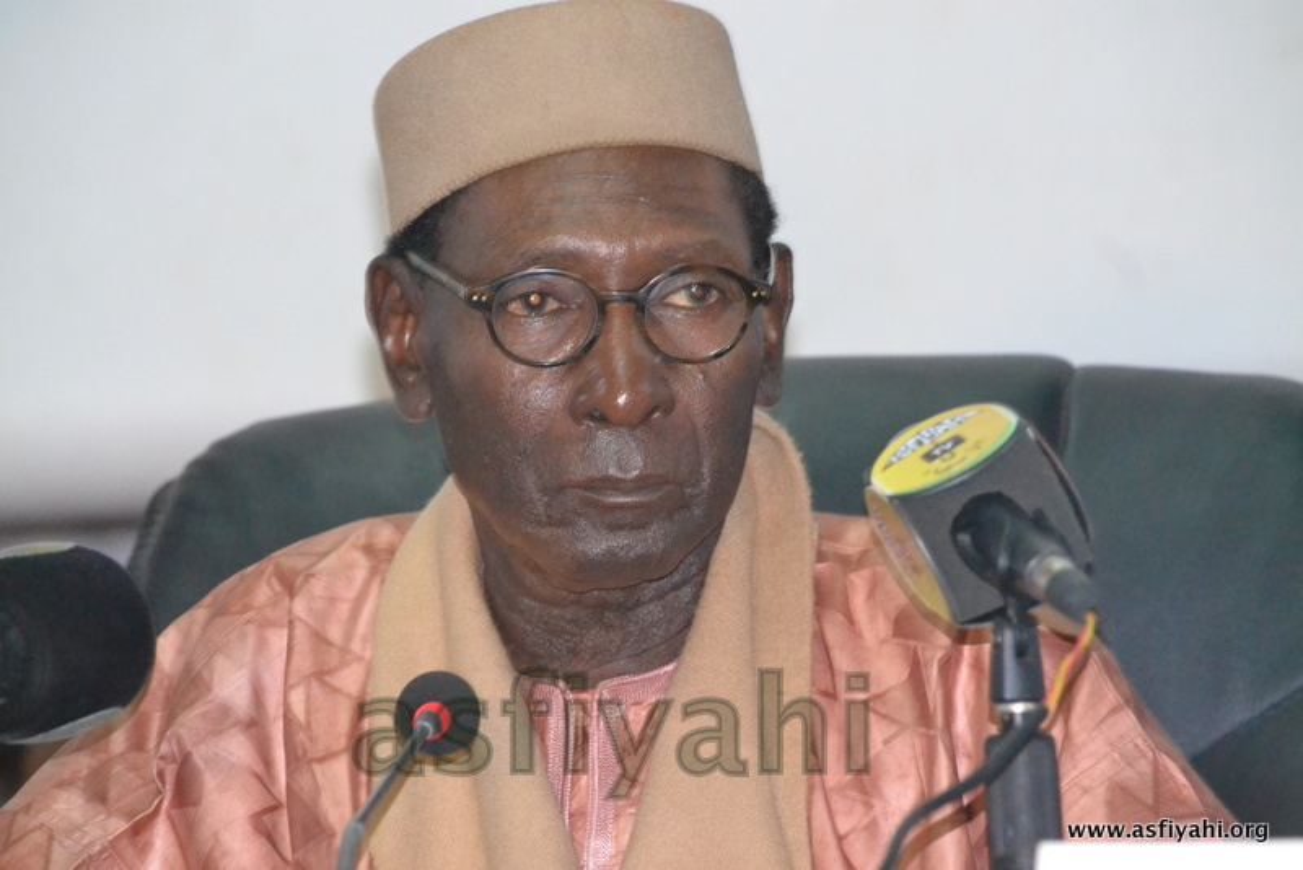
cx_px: 652
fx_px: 9775
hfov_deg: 7.6
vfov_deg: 5.1
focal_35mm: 270
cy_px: 435
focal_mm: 180
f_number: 7.1
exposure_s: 1/125
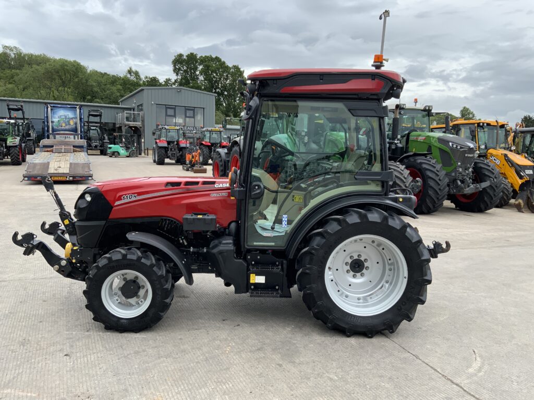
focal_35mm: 29
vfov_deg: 48.2
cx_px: 267
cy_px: 200
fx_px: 447
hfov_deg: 61.7
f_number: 1.8
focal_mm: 3
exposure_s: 1/674
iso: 16
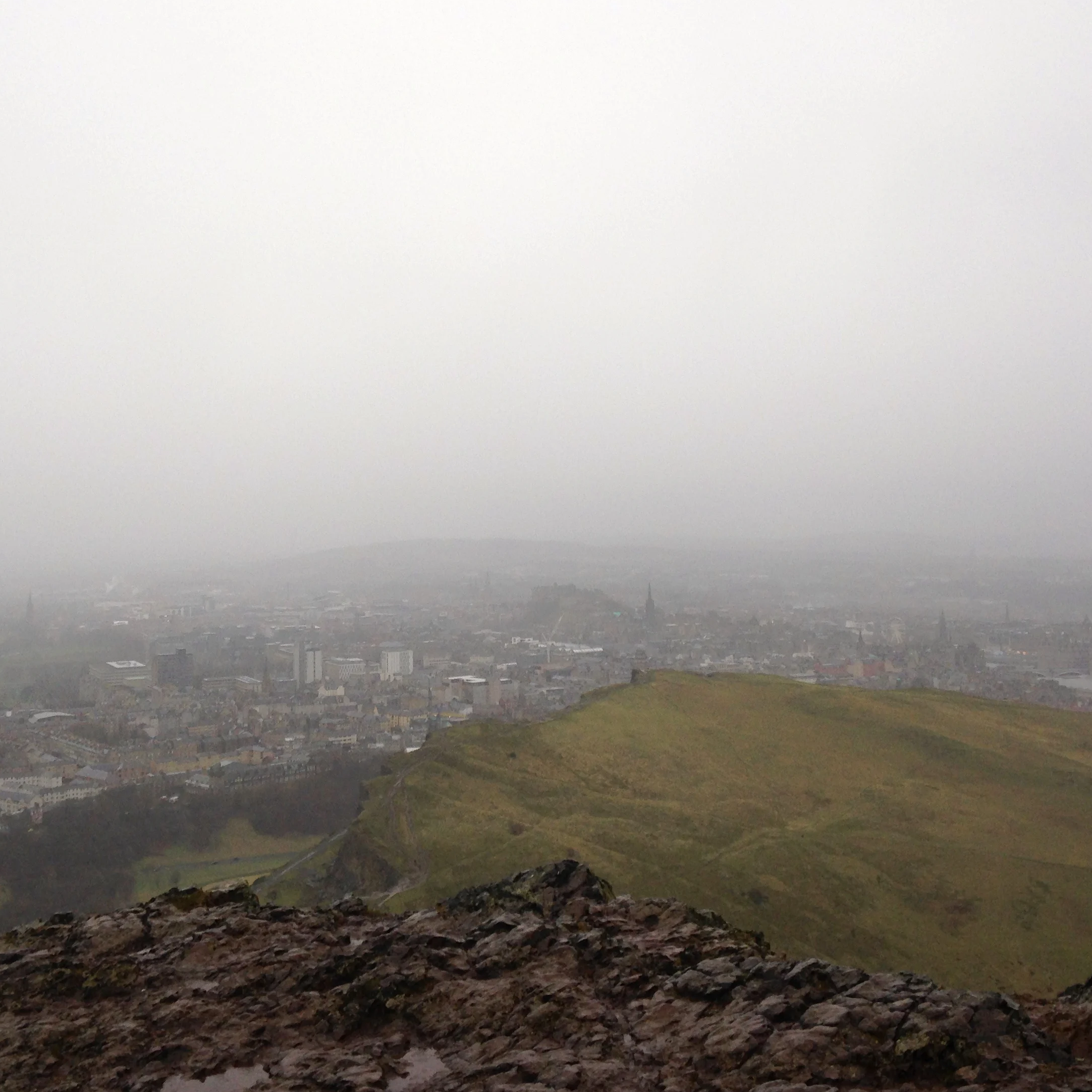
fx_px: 1570
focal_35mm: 44
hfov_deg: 38.3
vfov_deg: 38.3
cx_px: 508
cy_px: 496
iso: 50
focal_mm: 4.12
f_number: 2.4
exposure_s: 1/120
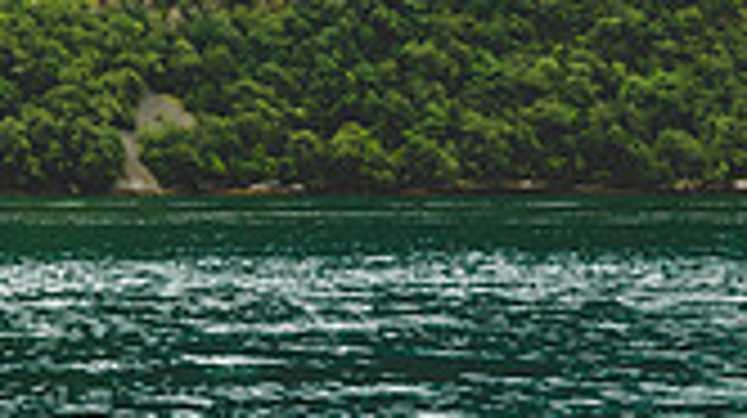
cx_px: -132
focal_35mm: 119
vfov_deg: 9.4
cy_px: -460
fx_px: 2355
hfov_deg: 17.3
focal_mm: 30
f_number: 11
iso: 800
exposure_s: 1/200
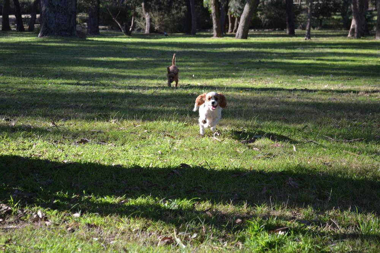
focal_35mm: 82
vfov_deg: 16.6
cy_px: 126
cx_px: 190
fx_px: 871
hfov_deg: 24.6
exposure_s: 1/500
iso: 450
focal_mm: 55
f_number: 5.6
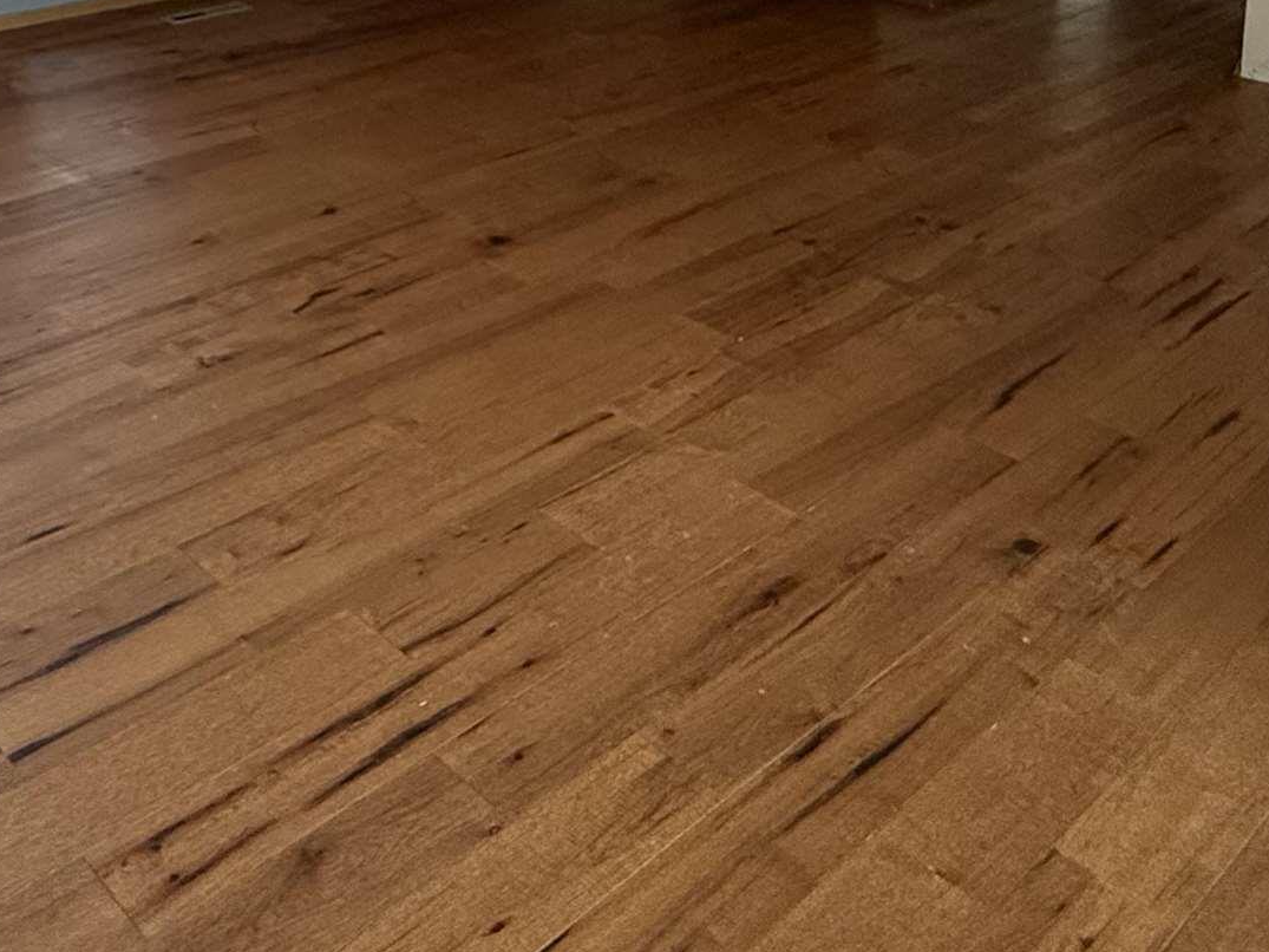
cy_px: -198
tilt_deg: -8.1
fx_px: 1466
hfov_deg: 44.2
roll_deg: -0.1
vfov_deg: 30.4
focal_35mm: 40
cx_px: 229
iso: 200
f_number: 2.2
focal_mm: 2.22
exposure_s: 1/99
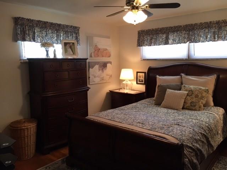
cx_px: 114
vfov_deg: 48.2
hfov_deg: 61.7
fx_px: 190
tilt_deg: -6.0
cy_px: 85
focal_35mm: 29
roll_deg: +1.2
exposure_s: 1/30
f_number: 2.2
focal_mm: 4.15
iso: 125
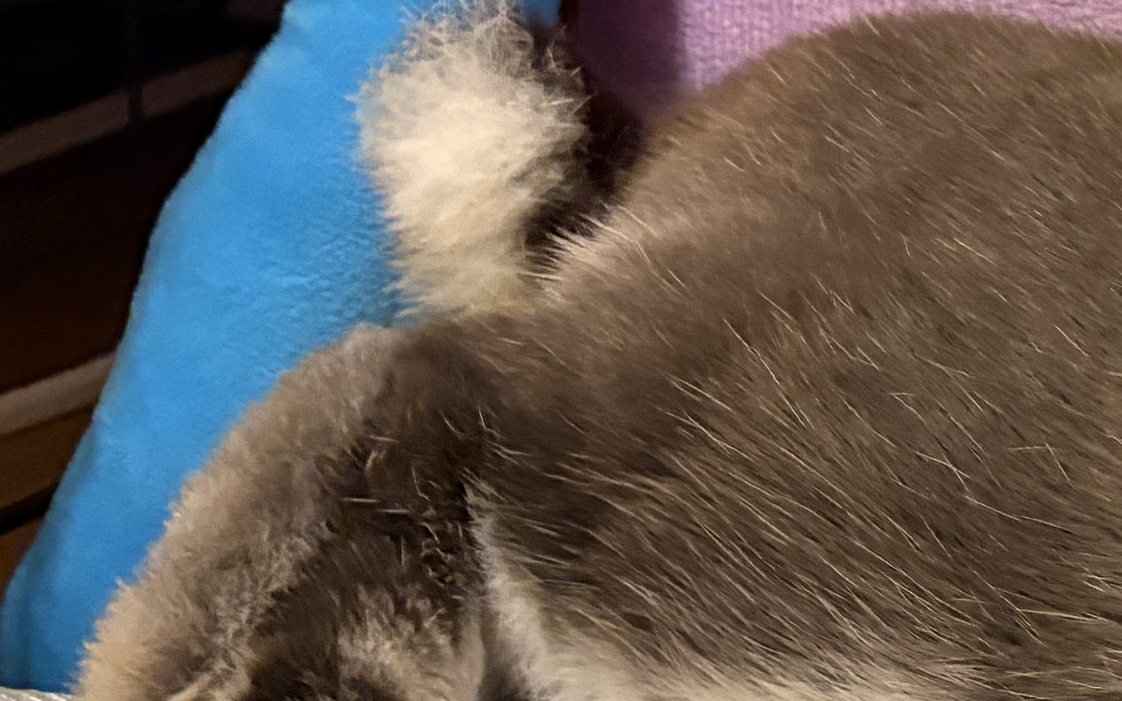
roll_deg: -3.3
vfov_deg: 12.5
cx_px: 1829
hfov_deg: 17.4
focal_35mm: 104
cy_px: 101
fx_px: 3180
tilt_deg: -15.0
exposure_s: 1/40
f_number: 1.6
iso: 500
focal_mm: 5.96
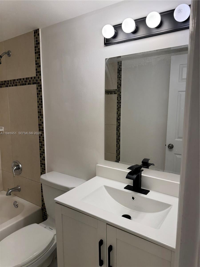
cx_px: 100
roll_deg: +0.7
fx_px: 185
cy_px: 134
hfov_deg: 56.8
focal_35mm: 24
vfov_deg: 71.6
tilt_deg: -8.5
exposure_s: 1/120
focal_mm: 6.76
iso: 125
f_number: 1.78
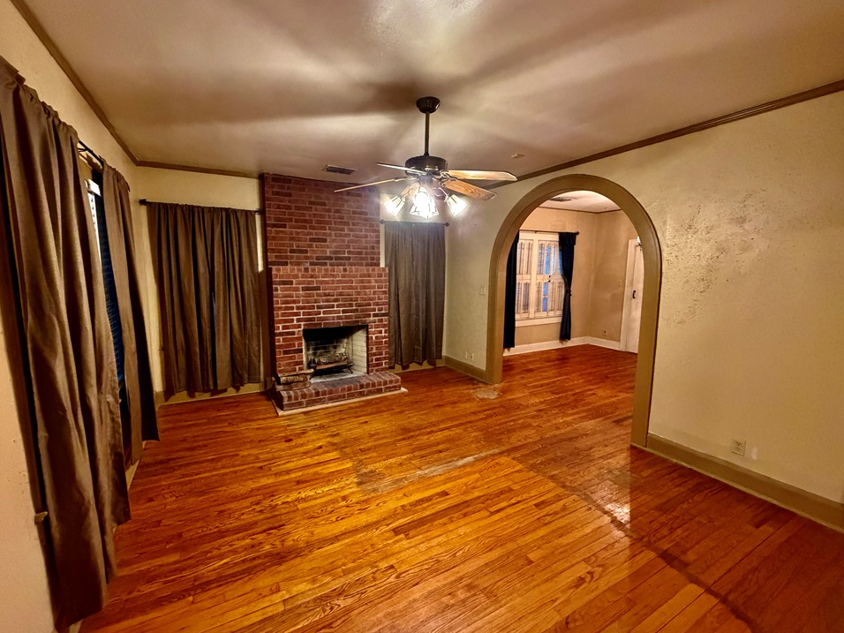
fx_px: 366
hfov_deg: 98.1
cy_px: 314
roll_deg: +0.7
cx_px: 396
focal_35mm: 15
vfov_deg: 81.7
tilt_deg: -6.8
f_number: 2.2
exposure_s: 1/60
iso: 800
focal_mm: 2.22
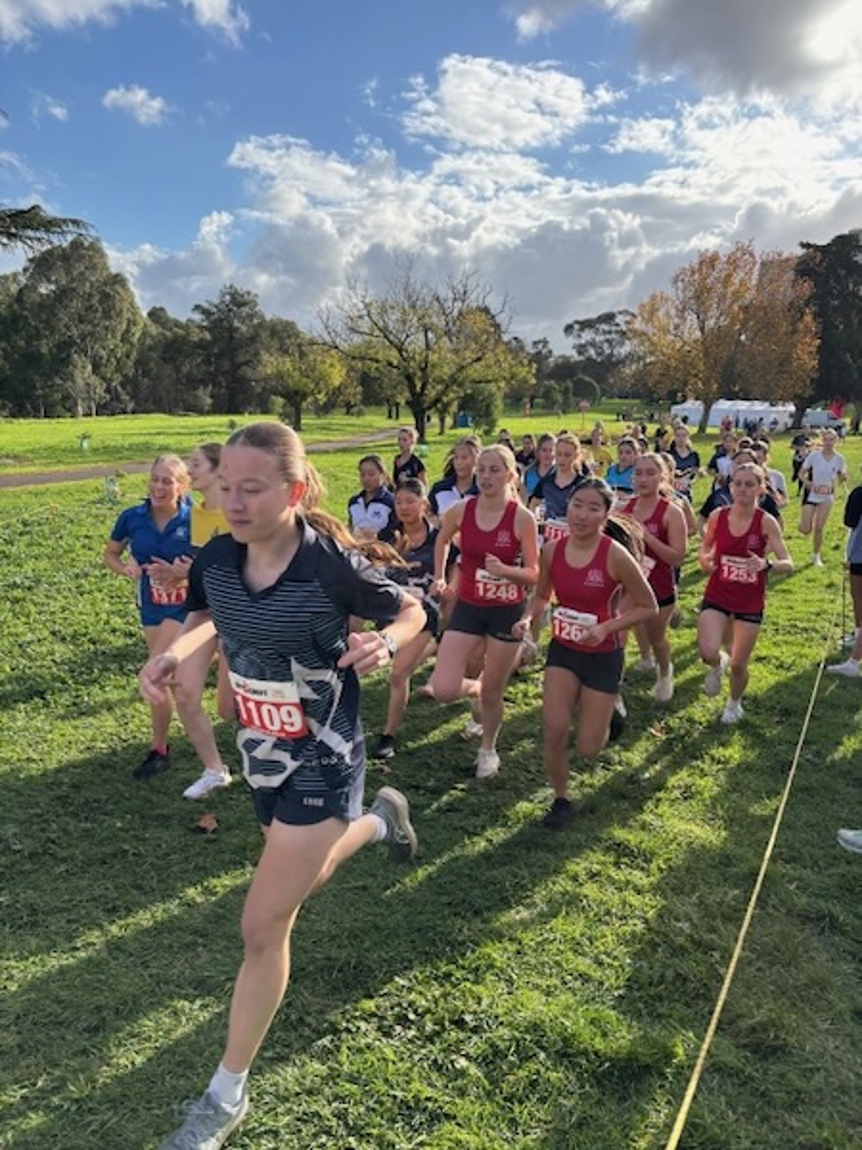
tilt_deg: -12.0
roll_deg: -4.3
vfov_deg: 67.3
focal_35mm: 26
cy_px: 575
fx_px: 863
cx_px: 431
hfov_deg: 53.1
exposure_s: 1/1984
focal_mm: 5.96
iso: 50
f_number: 1.6
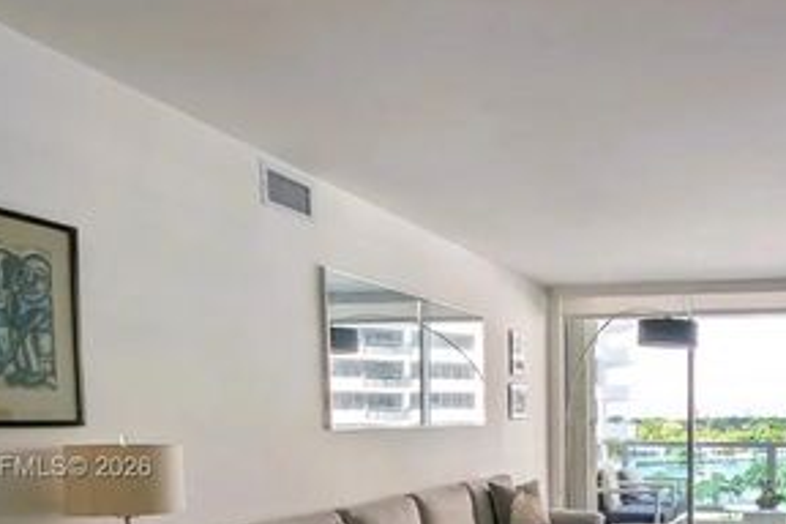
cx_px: 685
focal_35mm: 30
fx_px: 655
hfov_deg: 55.1
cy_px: 469
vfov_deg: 40.4
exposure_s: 1/298
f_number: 2.2
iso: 42
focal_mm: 1.95
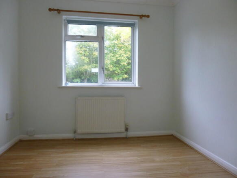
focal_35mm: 25
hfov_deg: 69.4
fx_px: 171
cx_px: 118
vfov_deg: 54.9
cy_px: 89
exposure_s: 1/60
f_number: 3.1
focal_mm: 4.5
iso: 250
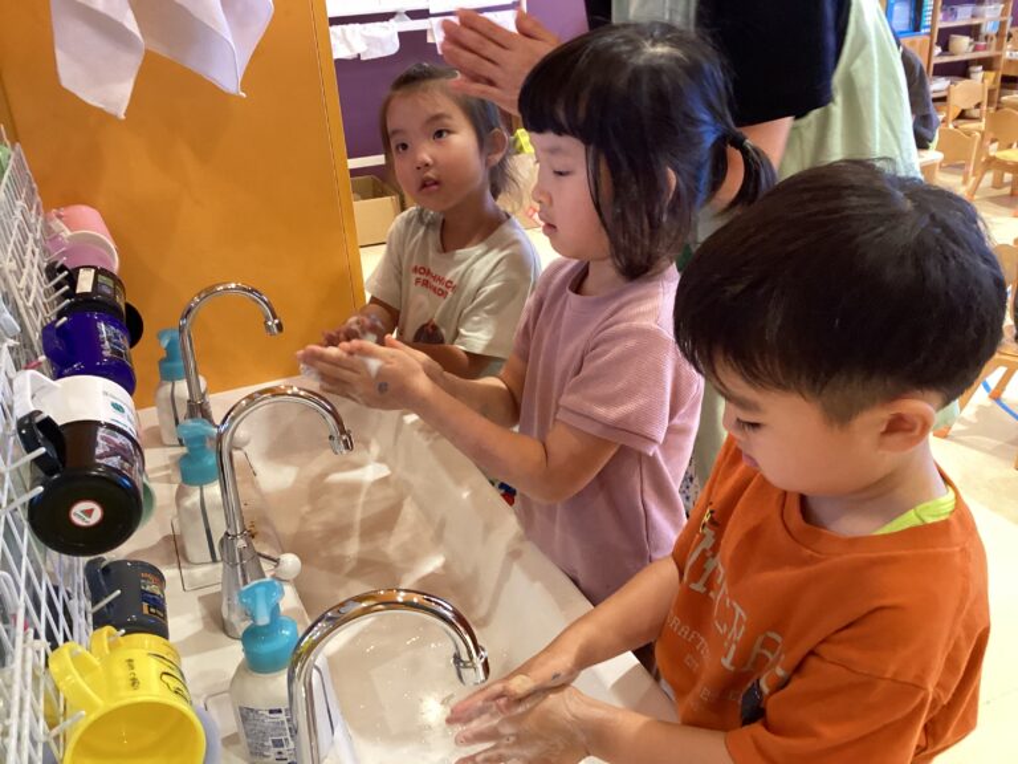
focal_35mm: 31
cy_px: 382
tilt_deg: -26.4
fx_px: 912
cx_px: 509
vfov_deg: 45.4
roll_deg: +3.4
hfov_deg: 58.4
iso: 200
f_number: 2.4
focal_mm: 3.3
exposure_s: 1/50
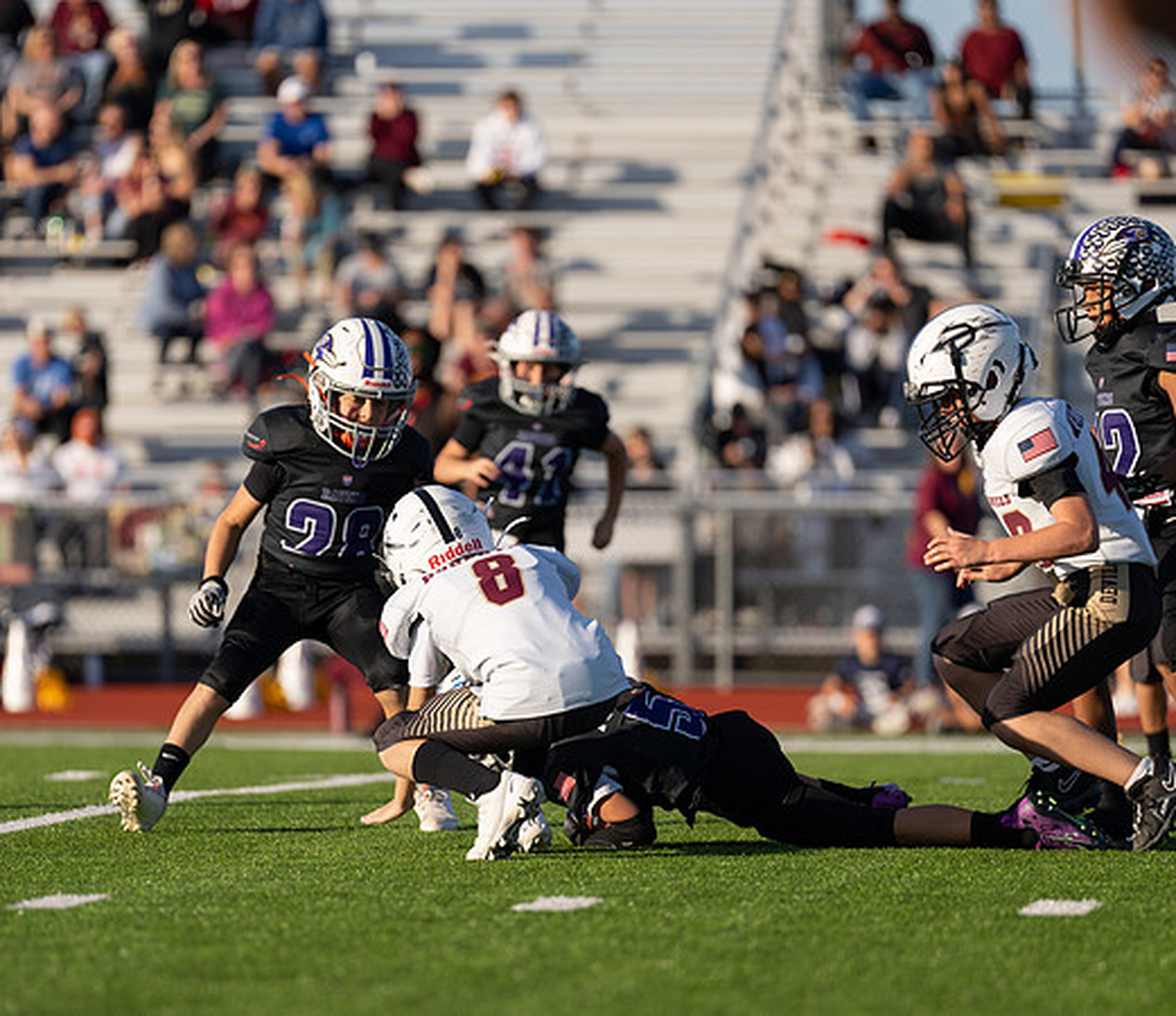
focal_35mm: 290
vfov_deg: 5.6
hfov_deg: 6.5
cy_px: 626
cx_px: 505
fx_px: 10432
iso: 100
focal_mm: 200
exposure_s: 1/1600
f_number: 2.8
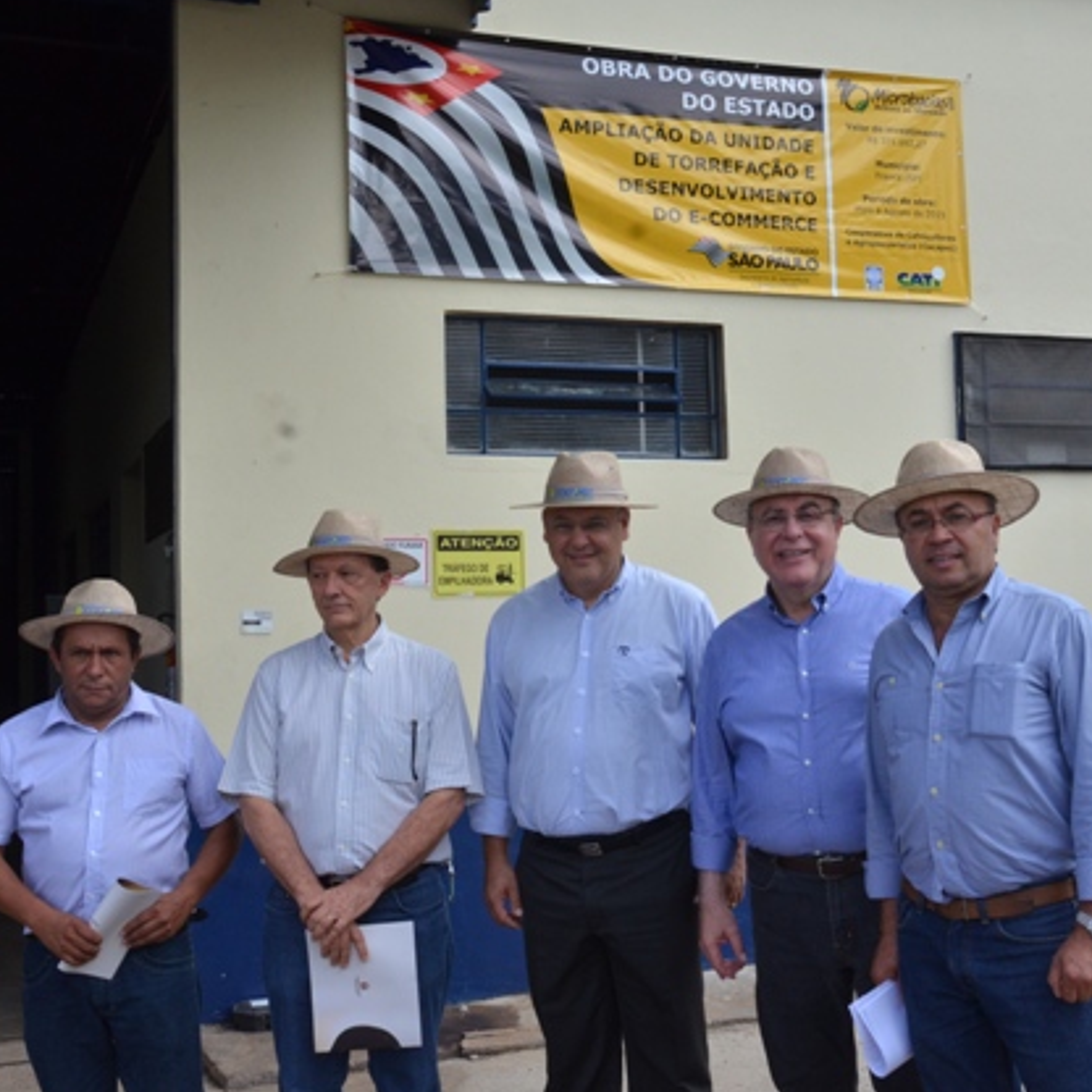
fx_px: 1677
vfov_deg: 36.1
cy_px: 546
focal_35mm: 47
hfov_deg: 36.0
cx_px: 585
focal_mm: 24
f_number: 13
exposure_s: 1/640
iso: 800
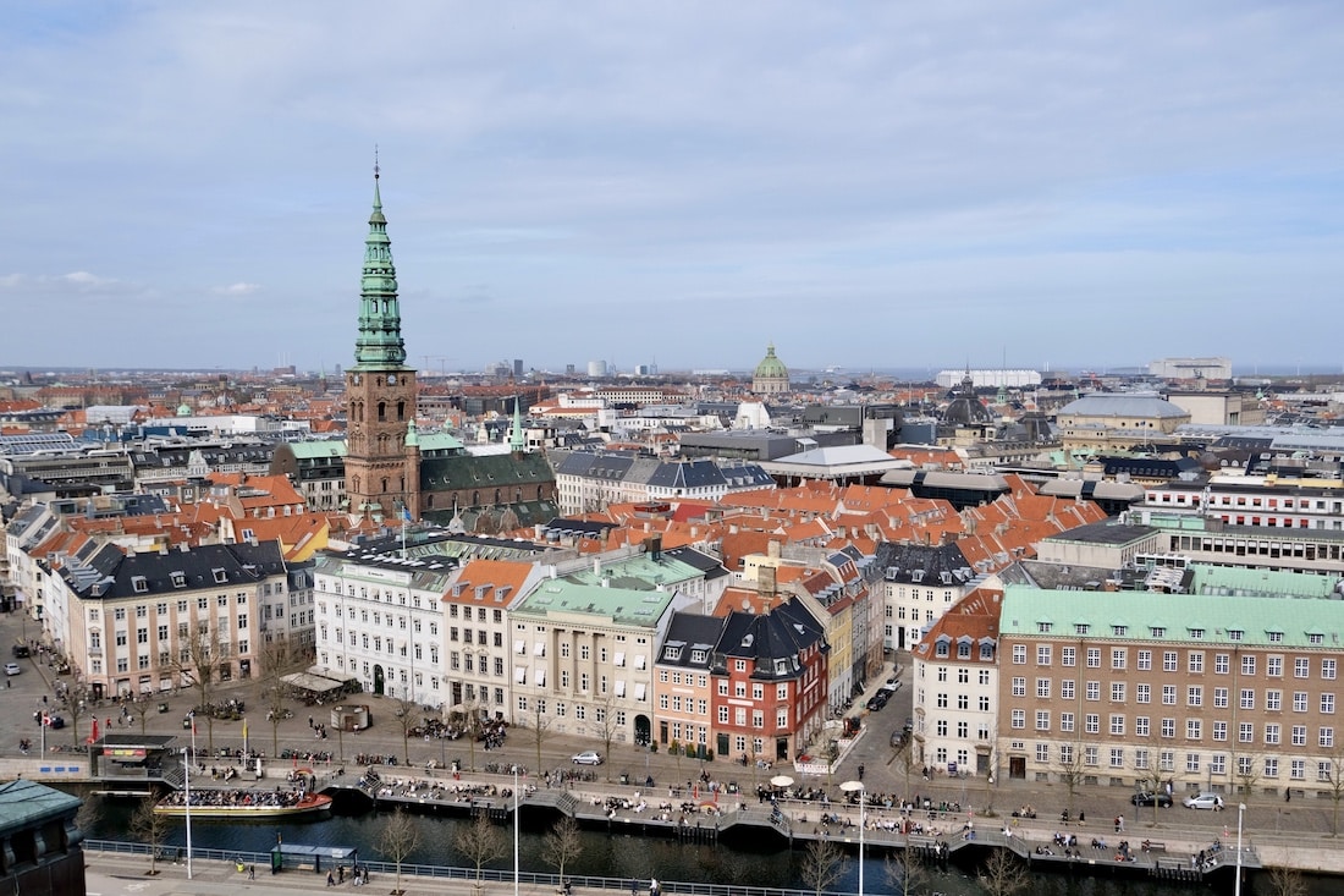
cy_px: 448
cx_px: 672
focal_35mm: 30
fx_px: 1120
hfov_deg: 61.9
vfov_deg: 43.6
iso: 320
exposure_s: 1/1100
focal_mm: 19.7
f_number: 5.6
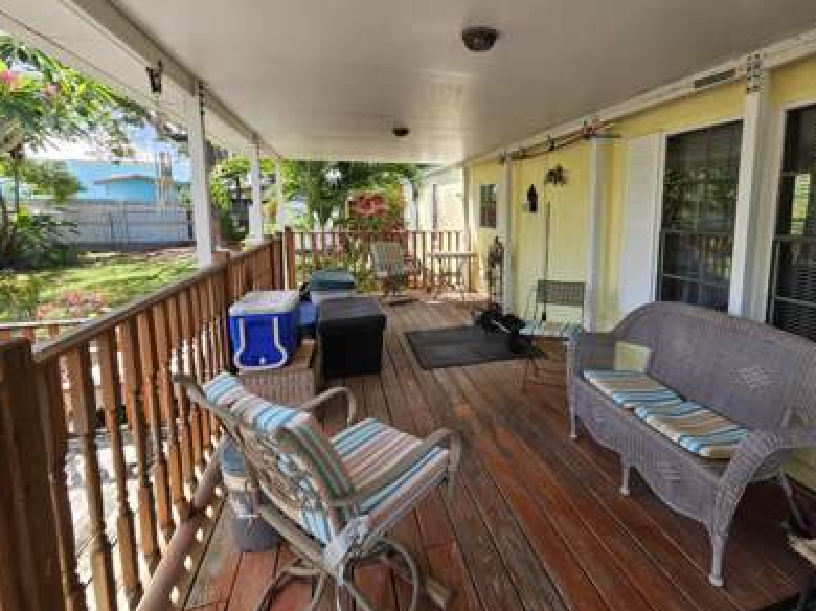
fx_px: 377
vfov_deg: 77.5
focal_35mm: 16
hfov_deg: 93.6
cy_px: 258
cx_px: 479
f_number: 2.2
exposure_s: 1/325
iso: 50
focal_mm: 2.2
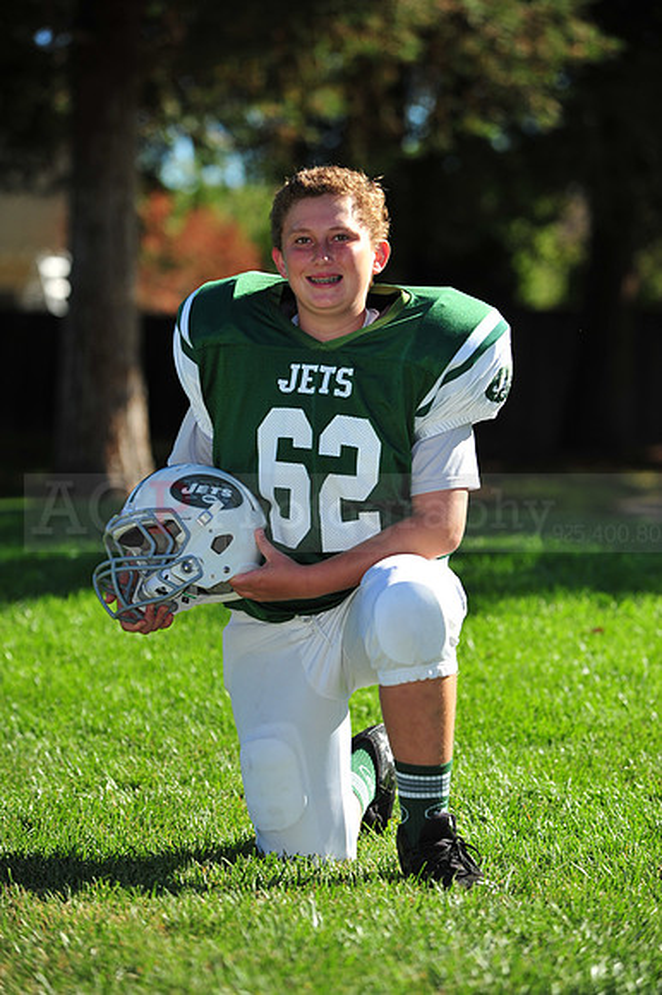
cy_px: 498
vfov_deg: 13.3
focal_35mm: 155
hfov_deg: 8.8
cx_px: 331
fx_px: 4280
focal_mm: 155
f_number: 4.5
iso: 400
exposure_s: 1/2500
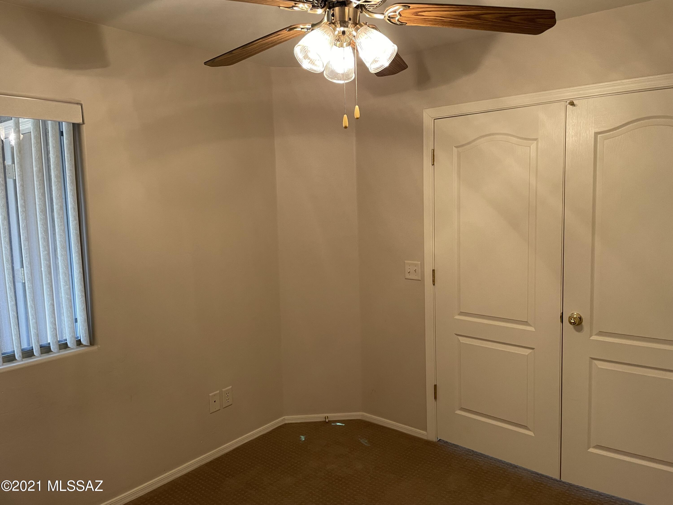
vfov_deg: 53.1
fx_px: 505
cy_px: 252
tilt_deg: -4.8
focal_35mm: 26
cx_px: 336
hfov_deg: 67.3
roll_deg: +1.8
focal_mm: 4.2
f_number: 1.6
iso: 160
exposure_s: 1/60
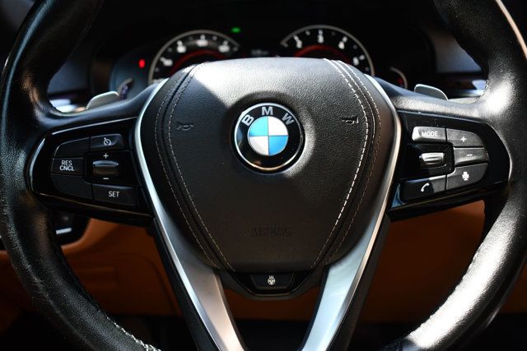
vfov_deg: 33.4
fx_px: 586
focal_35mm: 40
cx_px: 264
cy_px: 176
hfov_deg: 48.4
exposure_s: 1/250
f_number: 4
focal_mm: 27
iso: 450
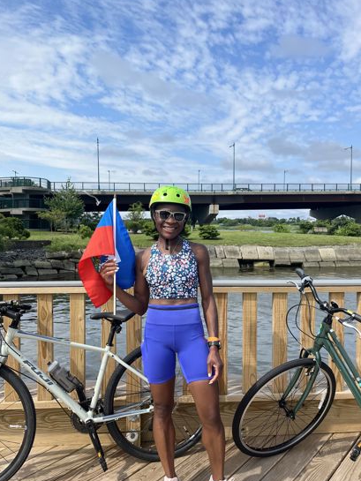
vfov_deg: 63.4
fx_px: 389
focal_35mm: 28
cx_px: 188
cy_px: 236
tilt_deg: -2.1
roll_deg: -0.2
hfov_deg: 49.7
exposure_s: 1/3135
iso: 50
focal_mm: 5.1
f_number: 1.6
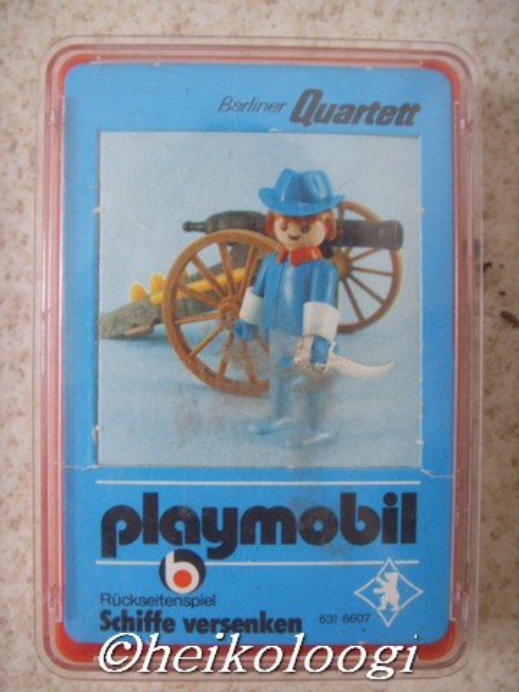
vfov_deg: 47.9
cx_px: 260
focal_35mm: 39
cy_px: 346
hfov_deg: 36.8
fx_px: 780
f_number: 3.5
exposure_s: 1/6
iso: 152
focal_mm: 6.6
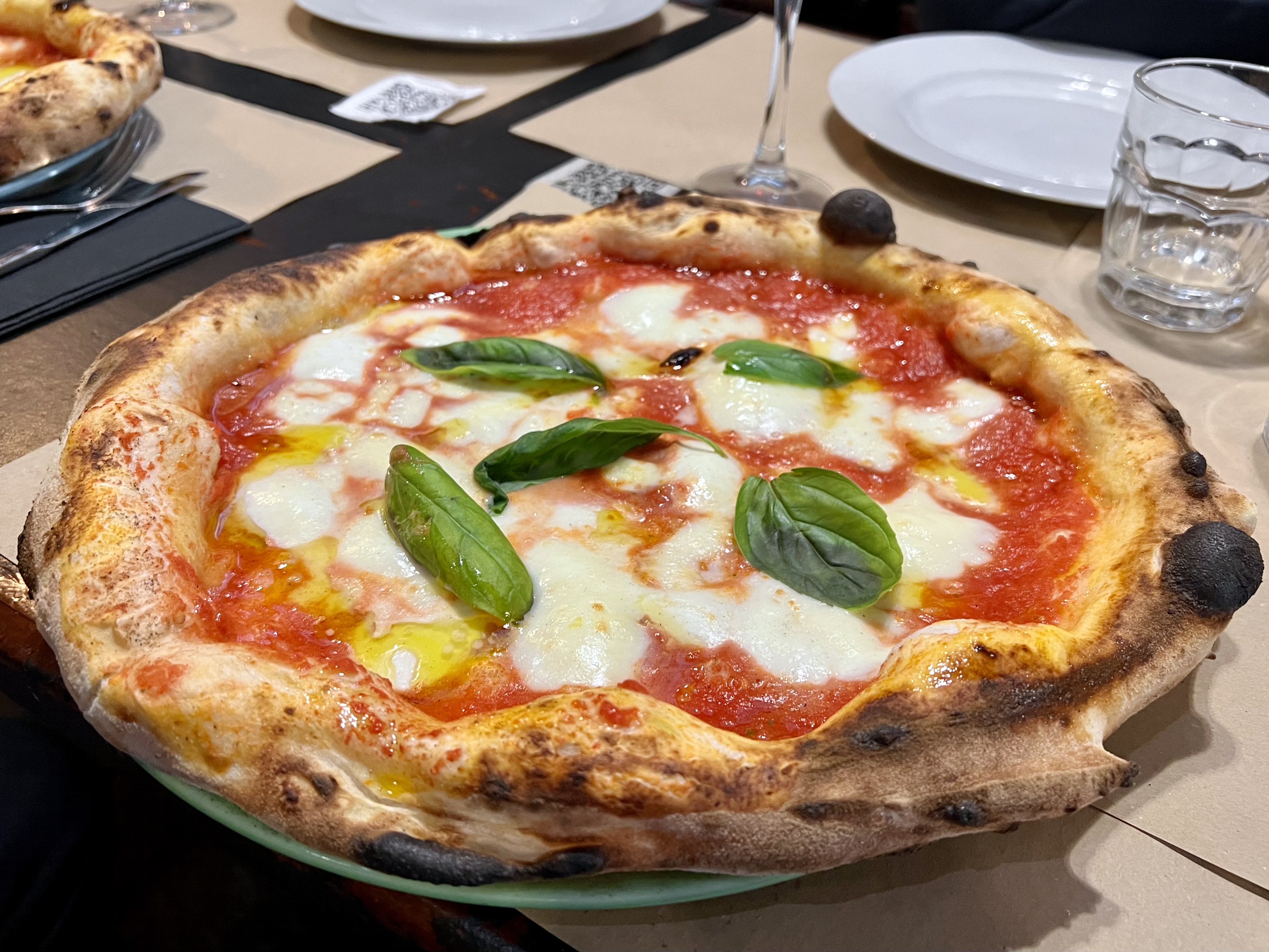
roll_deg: -3.0
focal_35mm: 26
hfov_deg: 67.3
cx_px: 634
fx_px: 953
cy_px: 476
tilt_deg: -36.6
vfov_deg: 53.1
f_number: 1.5
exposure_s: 1/50
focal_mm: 5.7
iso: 200
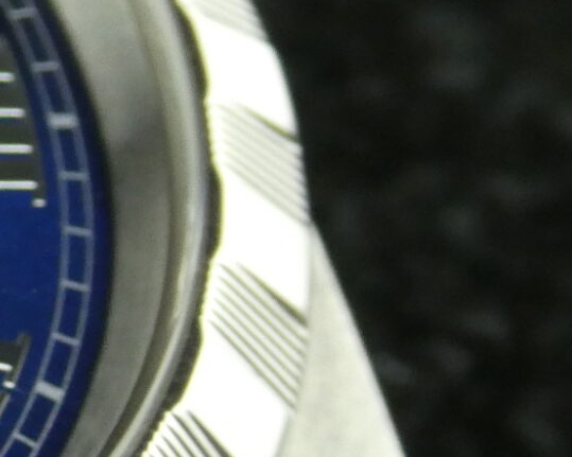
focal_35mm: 343
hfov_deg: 5.5
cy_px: 260
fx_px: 5806
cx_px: -654
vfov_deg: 4.5
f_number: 4.6
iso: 400
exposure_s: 1/80
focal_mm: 13.2
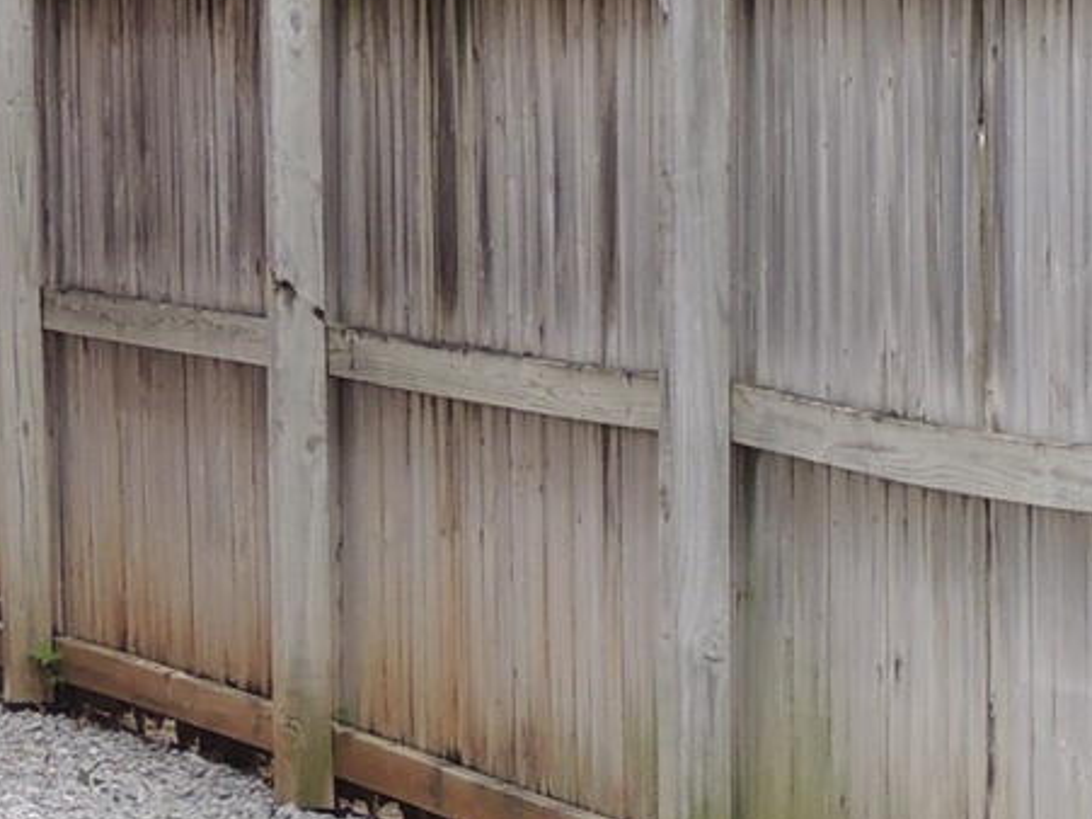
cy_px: 1027
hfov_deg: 8.2
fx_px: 7380
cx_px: 1918
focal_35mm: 234
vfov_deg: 6.3
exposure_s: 1/160
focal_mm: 9.8
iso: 100
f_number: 3.7
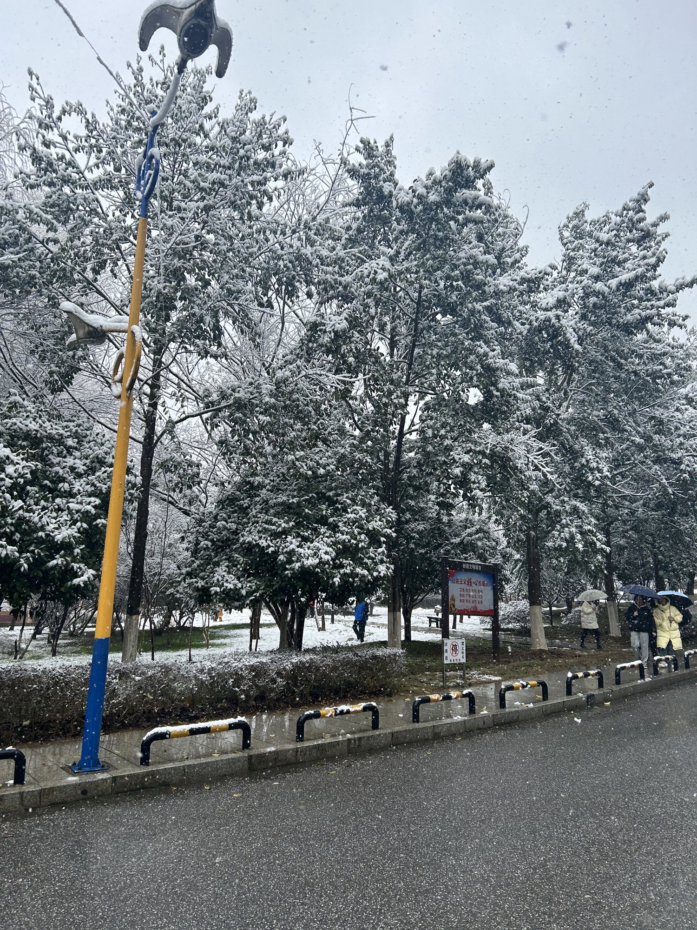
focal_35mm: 26
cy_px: 465
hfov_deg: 53.1
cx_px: 348
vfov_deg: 67.3
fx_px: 698
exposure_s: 1/1252
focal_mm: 5.7
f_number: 1.5
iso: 50
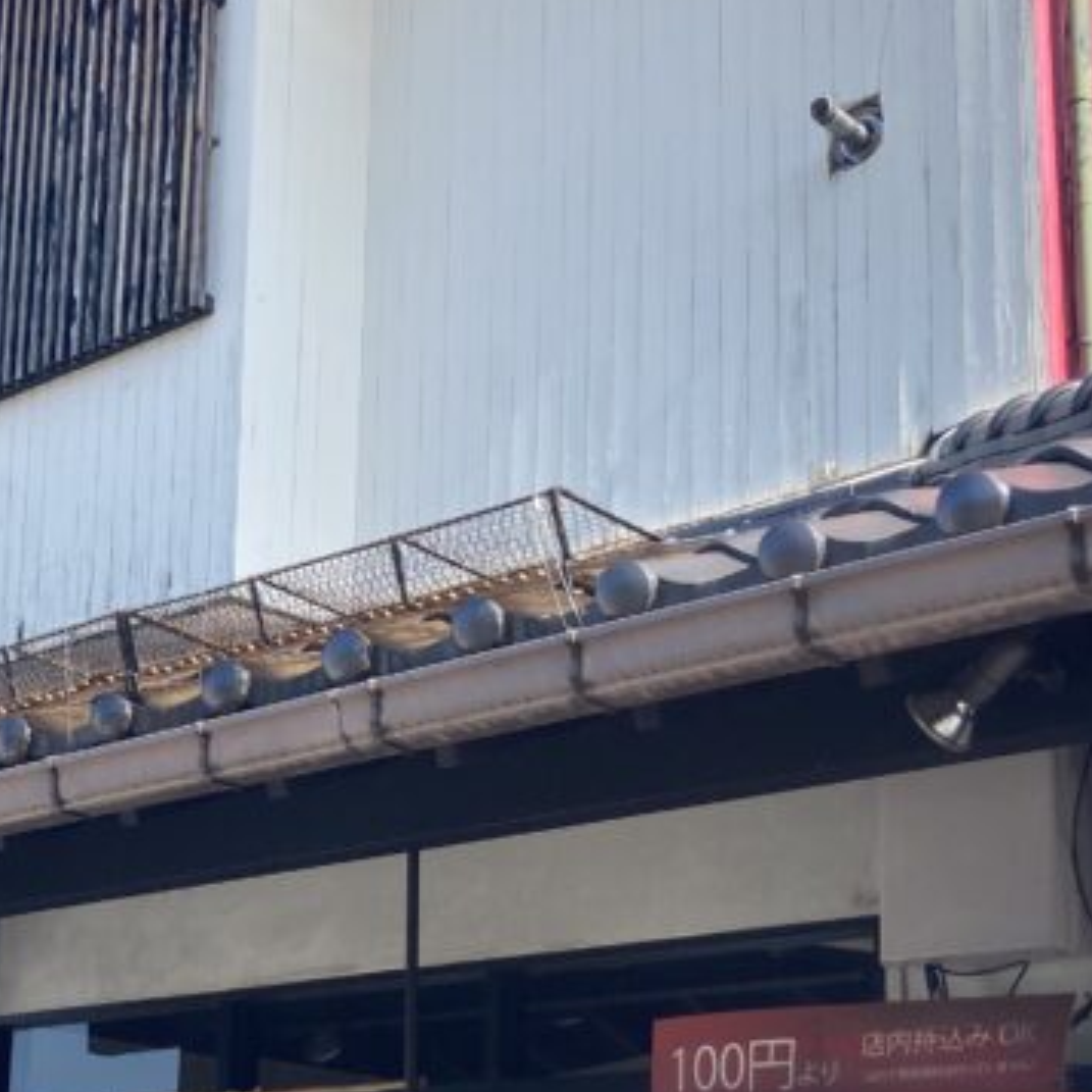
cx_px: 125
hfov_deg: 23.7
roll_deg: -2.7
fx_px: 2534
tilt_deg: +15.3
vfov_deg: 24.1
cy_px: 768
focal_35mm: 71
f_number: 1.8
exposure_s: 1/750
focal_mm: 3.99
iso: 20
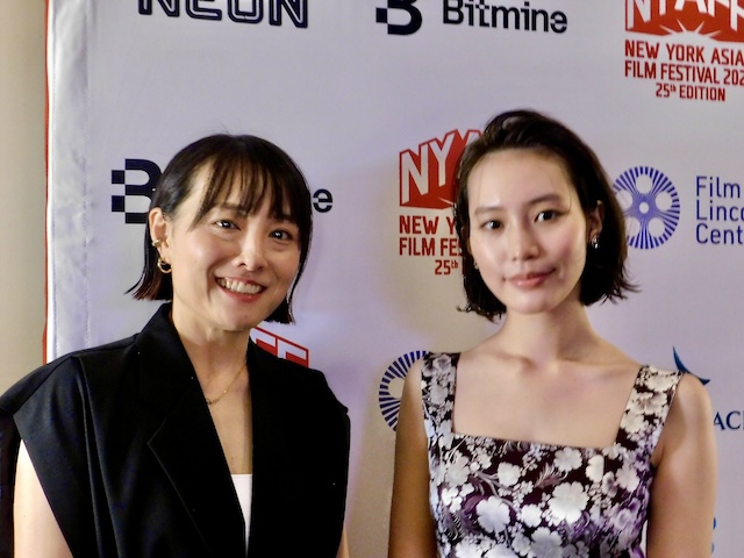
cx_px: 372
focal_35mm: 45
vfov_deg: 32.2
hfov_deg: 42.1
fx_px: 967
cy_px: 279
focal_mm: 8
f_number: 3.7
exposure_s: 1/8
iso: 720
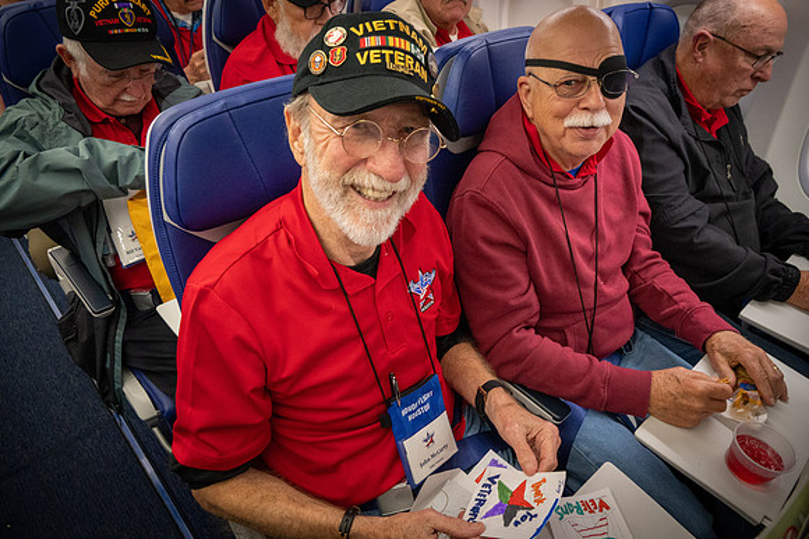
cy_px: 270
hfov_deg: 73.8
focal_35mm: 24
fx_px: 539
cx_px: 404
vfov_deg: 53.1
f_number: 6.3
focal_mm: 24
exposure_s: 1/60
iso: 10000
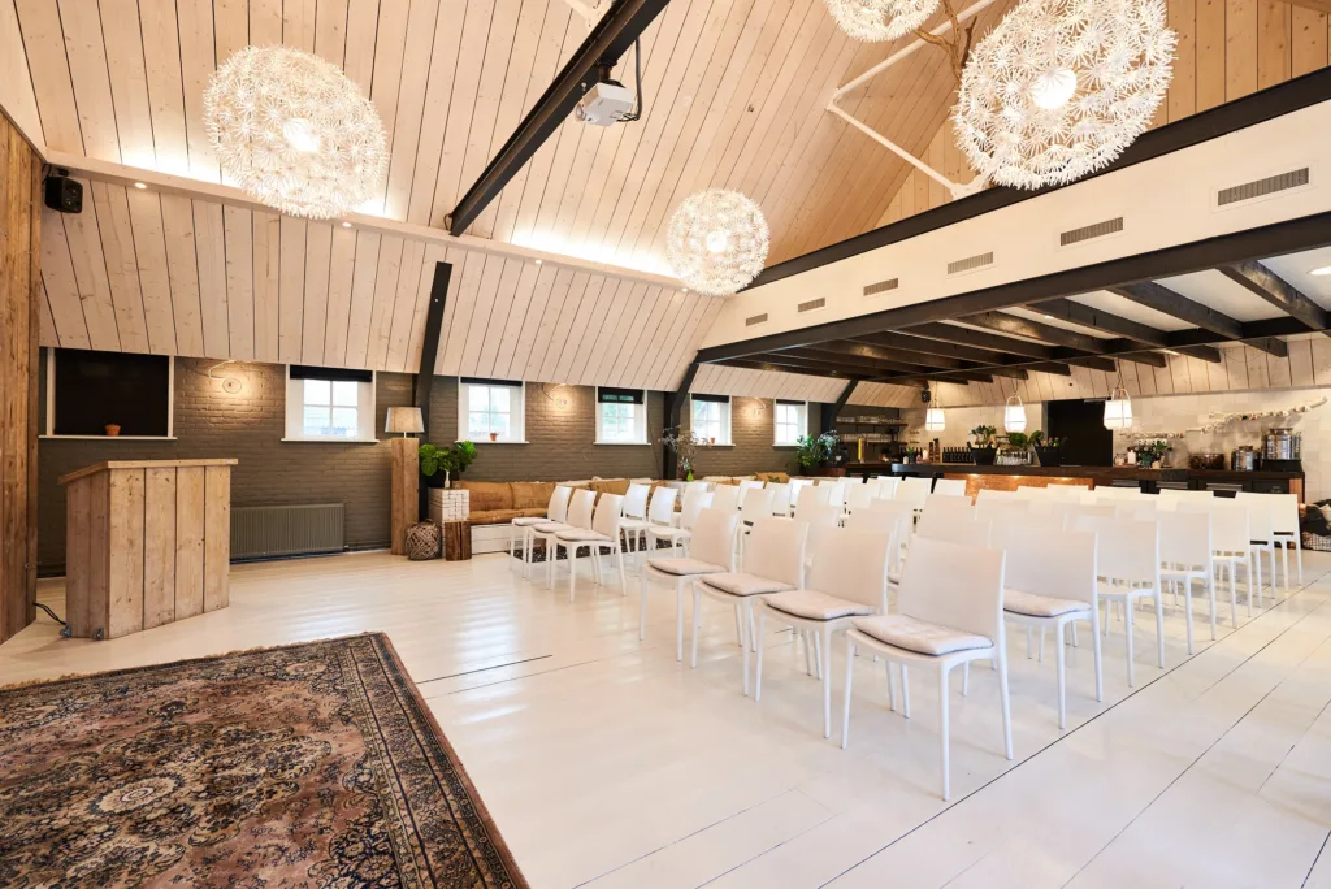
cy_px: 444
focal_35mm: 16
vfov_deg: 73.8
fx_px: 592
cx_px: 666
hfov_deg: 96.7
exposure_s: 1/6
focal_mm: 16
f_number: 5.6
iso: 250
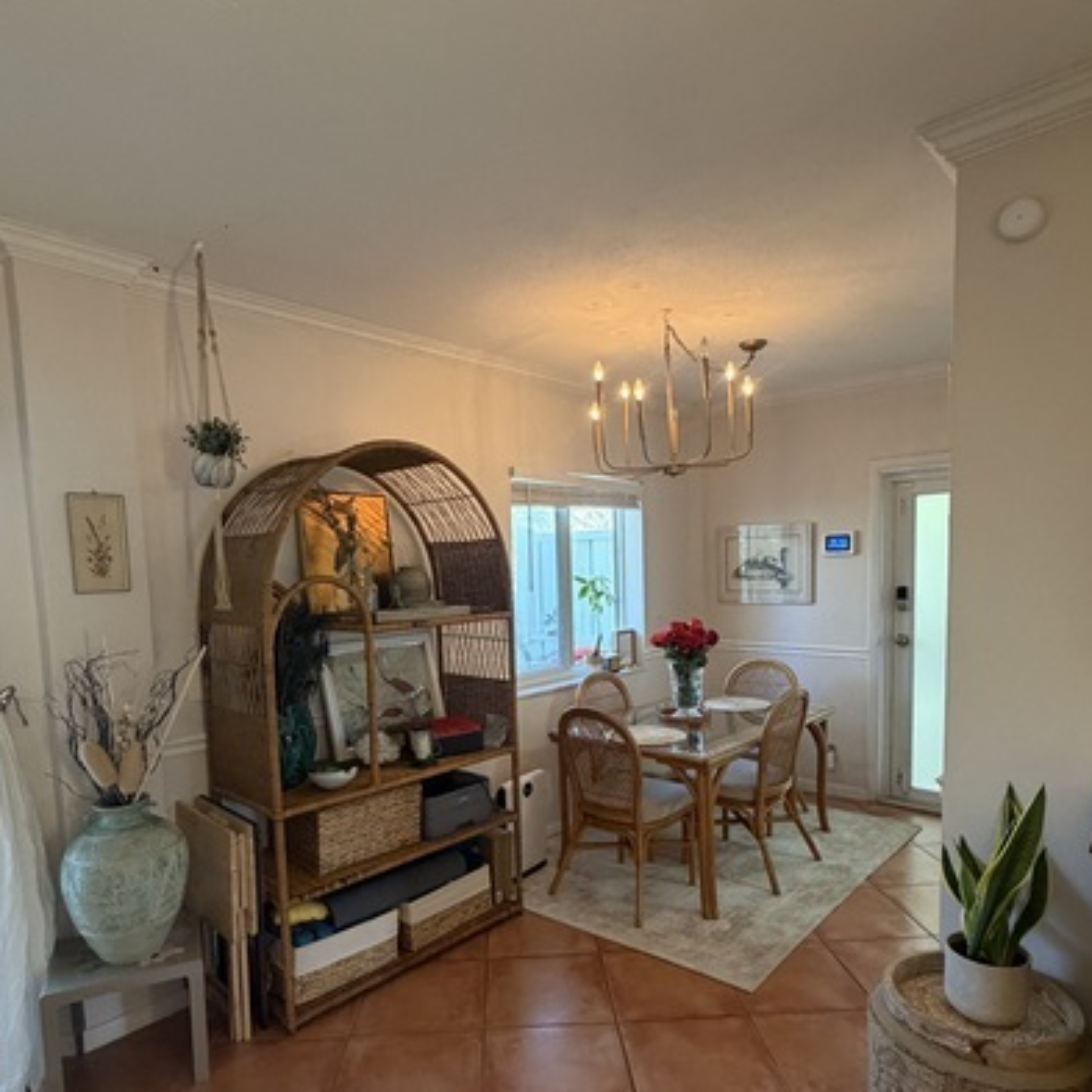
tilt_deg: -5.6
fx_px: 749
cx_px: 528
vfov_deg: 71.6
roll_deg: +2.0
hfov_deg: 72.1
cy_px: 640
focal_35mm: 21
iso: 400
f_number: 2.2
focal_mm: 2.22
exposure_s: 1/60
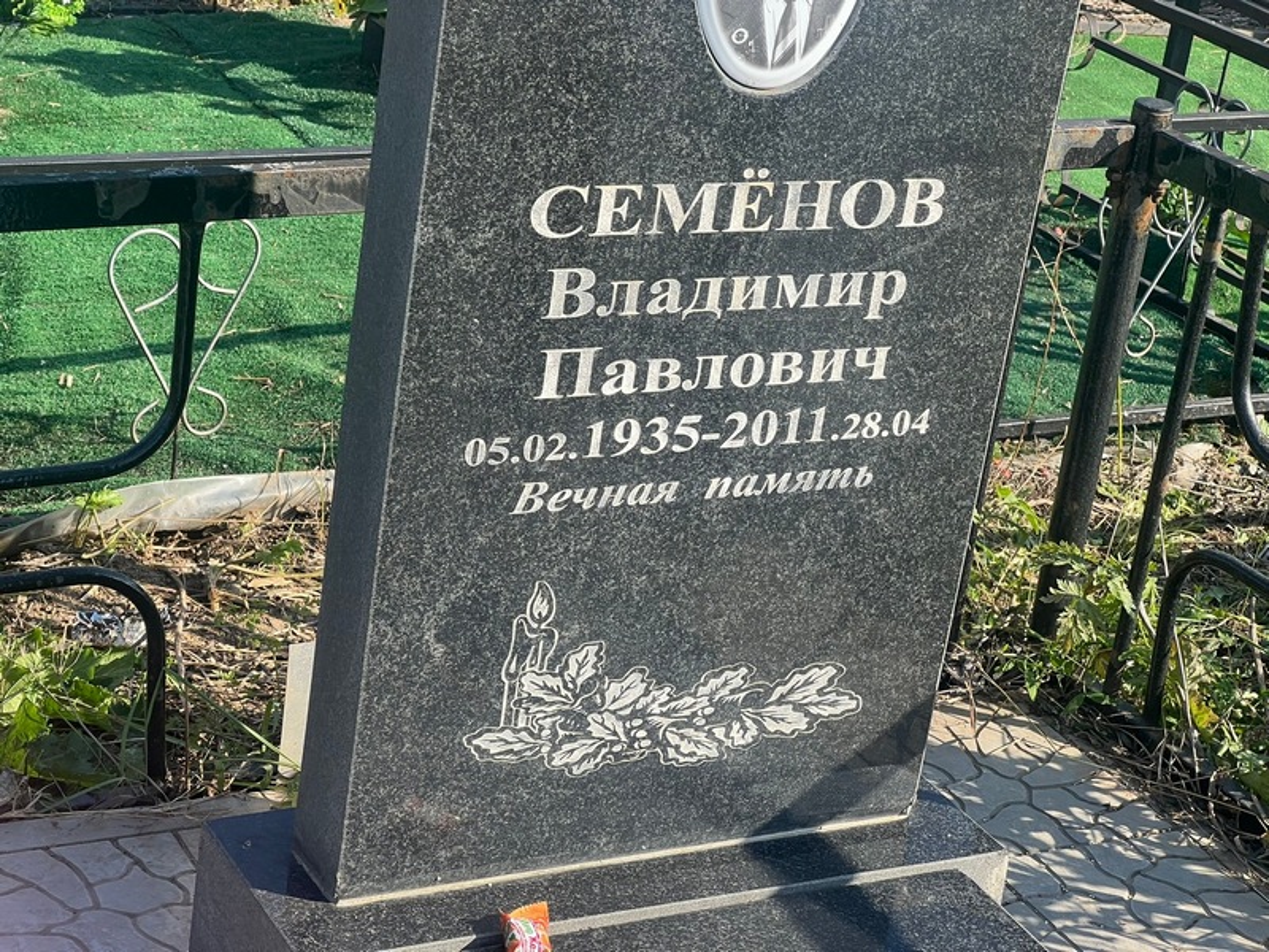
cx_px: 634
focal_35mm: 77
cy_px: 476
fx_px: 2823
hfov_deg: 25.3
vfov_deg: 19.1
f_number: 2.8
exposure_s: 1/277
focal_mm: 9
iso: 32
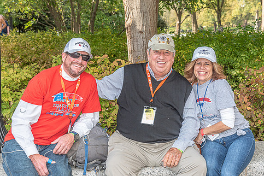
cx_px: 158
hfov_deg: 30.4
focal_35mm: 66
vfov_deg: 20.6
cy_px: 84
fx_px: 484
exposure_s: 1/250
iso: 500
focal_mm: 55
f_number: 6.3
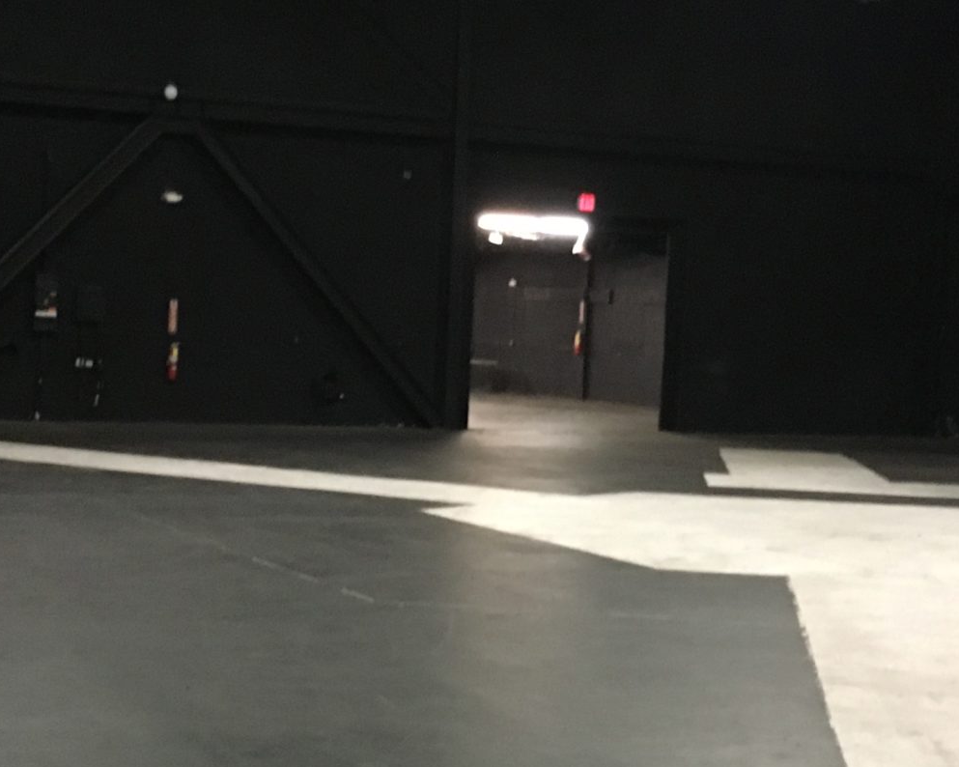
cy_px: 386
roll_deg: -3.1
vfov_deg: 21.0
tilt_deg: -2.1
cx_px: 421
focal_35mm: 73
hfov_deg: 26.0
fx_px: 2072
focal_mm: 4.15
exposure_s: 1/15
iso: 250
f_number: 2.2
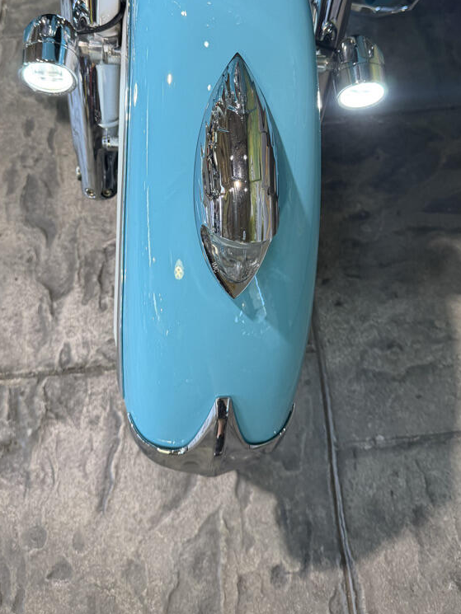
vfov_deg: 54.3
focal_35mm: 33
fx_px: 586
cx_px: 233
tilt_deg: -62.3
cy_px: 208
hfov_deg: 43.0
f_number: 1.78
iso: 200
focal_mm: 6.76
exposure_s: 1/120
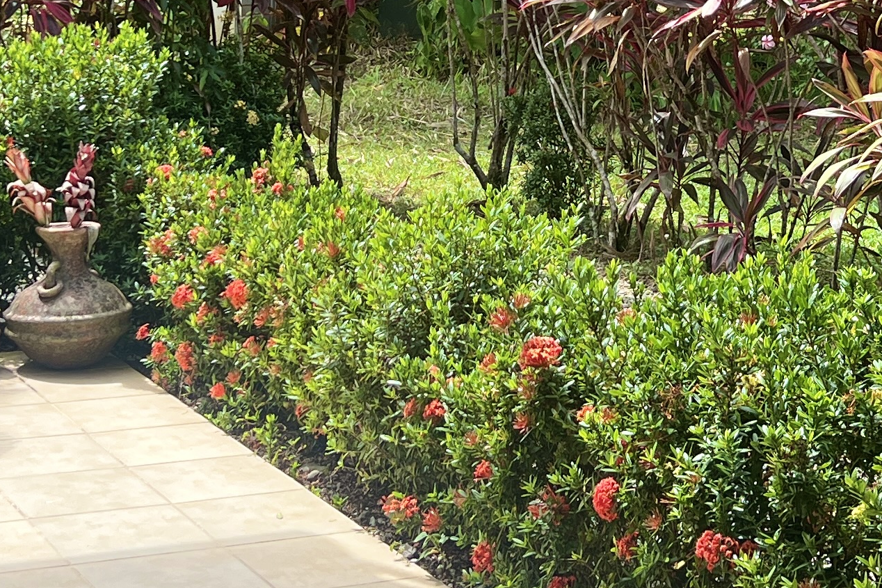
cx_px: 439
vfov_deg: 15.5
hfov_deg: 23.6
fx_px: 2107
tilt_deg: -2.0
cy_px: -49
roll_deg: -1.1
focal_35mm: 86
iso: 50
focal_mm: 5.7
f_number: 1.5
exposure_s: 1/924
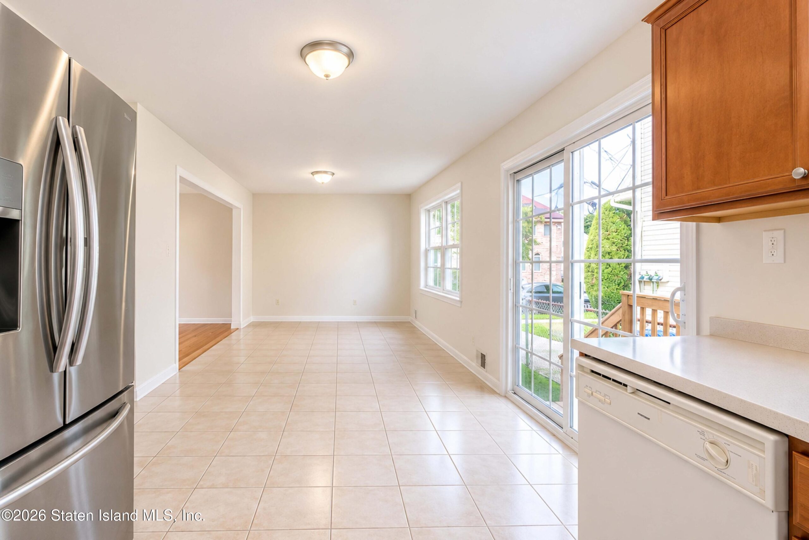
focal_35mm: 15
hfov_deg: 100.4
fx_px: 337
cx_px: 404
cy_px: 270
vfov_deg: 77.3
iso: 1250
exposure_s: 1/100
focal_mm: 10
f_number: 11
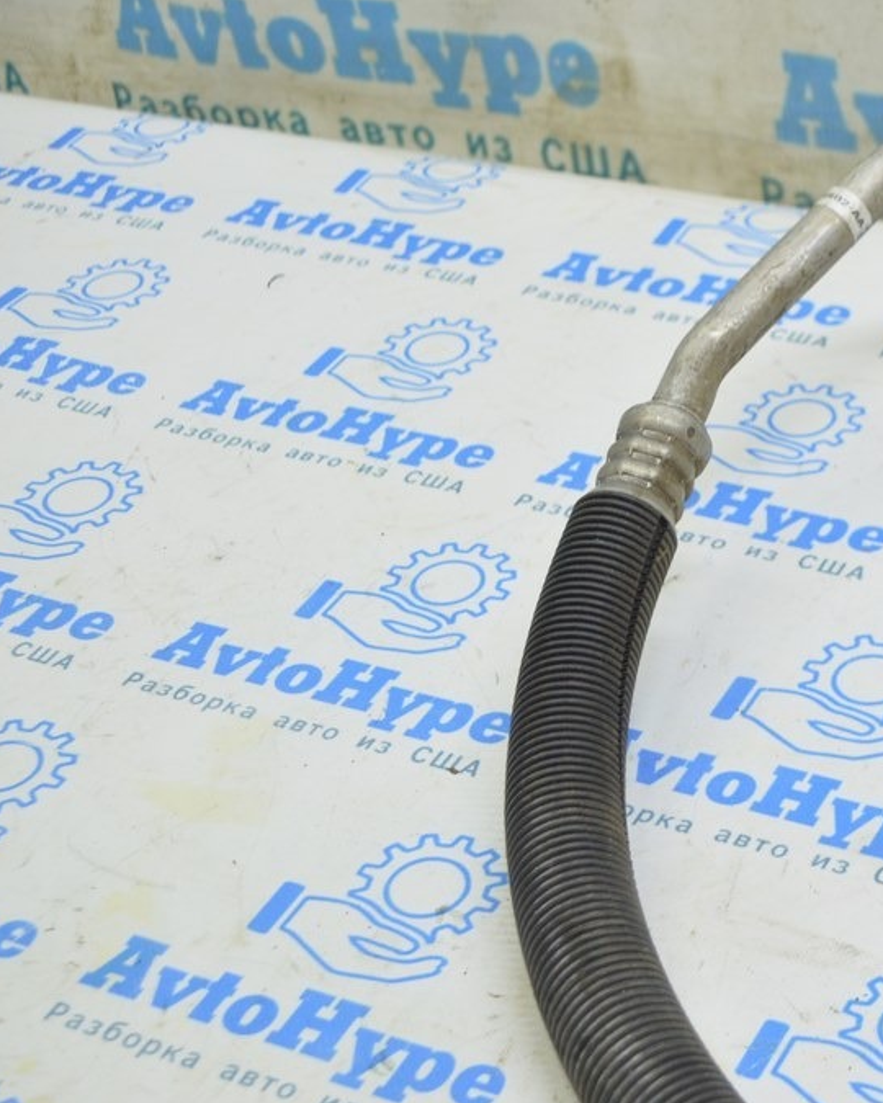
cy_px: 553
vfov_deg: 25.5
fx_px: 2441
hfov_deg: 20.0
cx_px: 821
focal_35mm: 75
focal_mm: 35
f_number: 5.6
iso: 400
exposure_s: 1/20
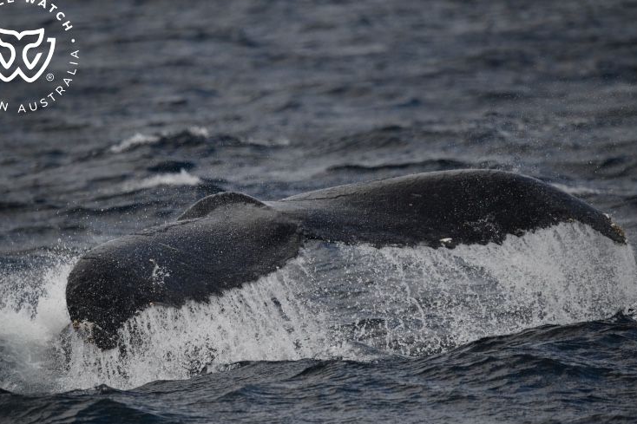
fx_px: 11569
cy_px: 217
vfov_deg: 2.1
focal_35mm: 654
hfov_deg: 3.2
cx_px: 302
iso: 2200
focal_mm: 600
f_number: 7.1
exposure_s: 1/8000
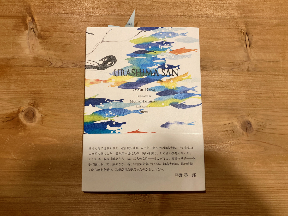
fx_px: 233
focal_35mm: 28
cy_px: 108
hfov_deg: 63.4
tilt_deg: -82.5
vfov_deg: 49.7
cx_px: 144
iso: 100
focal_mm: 3.99
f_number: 1.8
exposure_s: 1/50
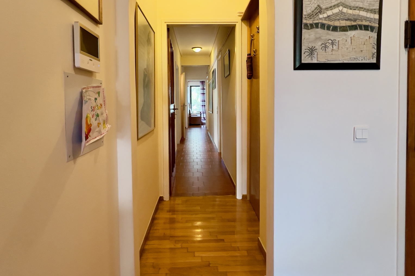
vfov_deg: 69.7
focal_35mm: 17
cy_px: 111
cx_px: 204
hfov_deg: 93.3
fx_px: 196
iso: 200
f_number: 1.8
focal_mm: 1.57
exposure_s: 1/50
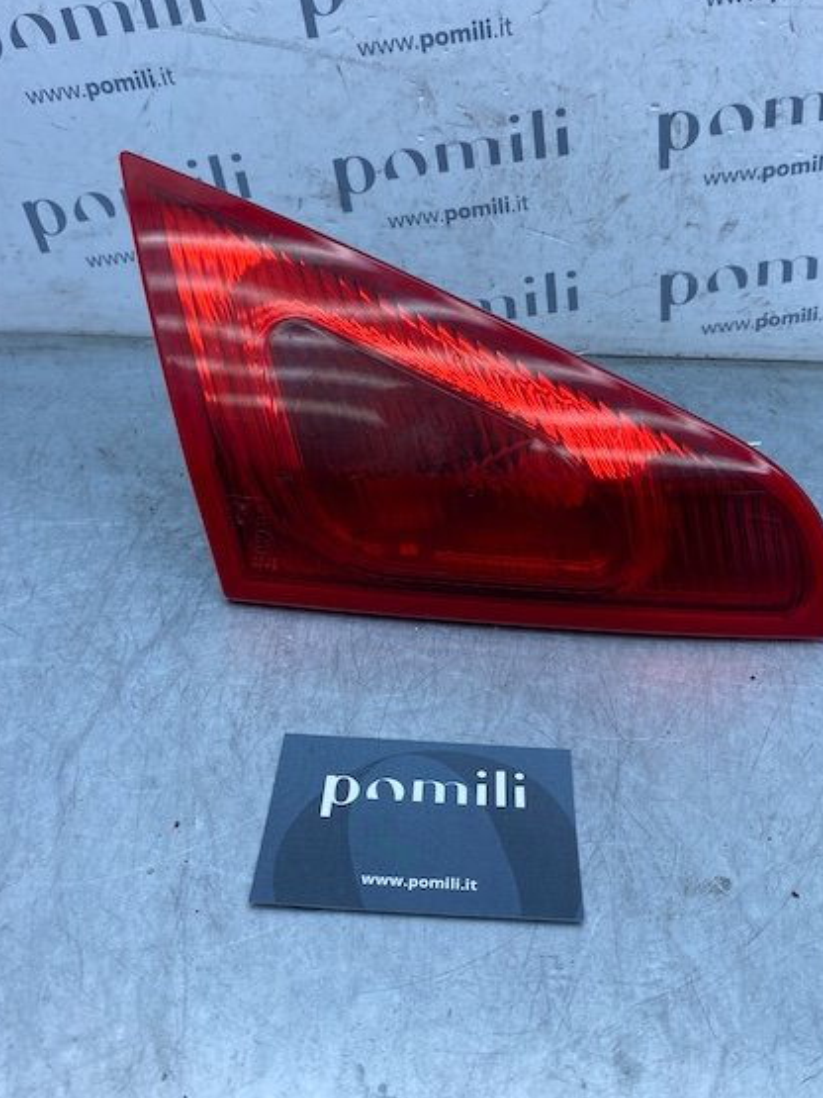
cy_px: 497
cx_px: 463
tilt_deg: -36.4
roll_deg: -4.4
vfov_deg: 59.9
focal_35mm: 30
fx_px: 951
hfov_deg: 46.7
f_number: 1.8
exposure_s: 1/724
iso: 32
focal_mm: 4.25
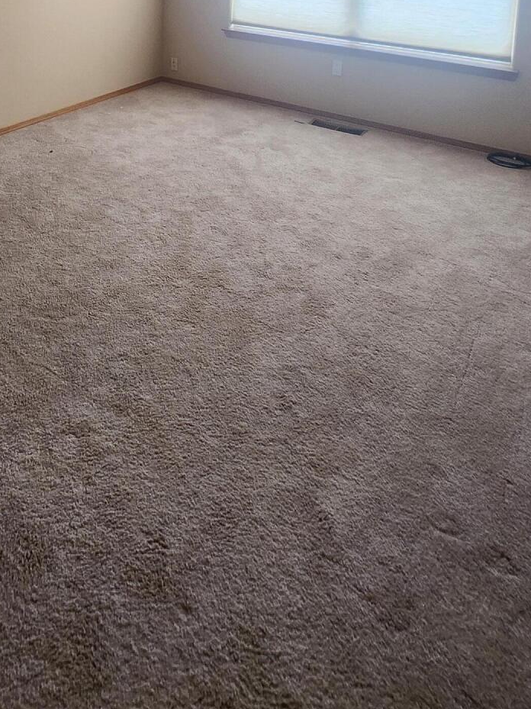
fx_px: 573
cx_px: 165
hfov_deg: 48.6
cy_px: -15
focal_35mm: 28
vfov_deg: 50.1
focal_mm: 1.74
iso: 125
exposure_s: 1/60
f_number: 2.2
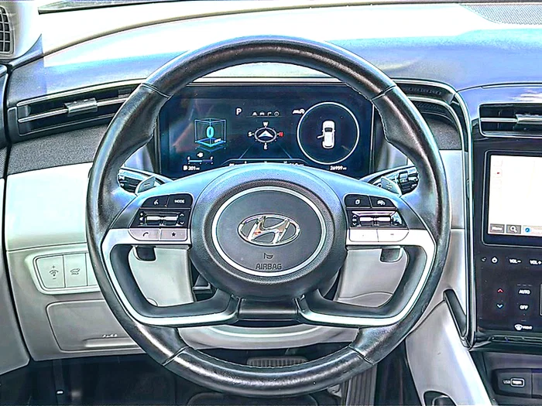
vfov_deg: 30.9
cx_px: 271
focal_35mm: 47
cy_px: 203
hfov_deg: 40.4
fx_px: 736
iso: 50
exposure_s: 1/82
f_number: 1.78
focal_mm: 6.86
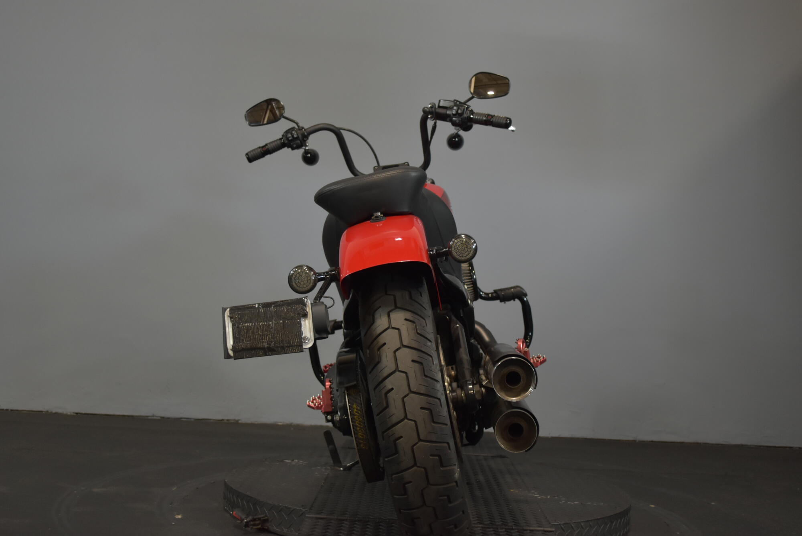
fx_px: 1003
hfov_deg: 43.6
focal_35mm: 45
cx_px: 401
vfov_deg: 29.9
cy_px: 268
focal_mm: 30
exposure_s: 1/30
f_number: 4.5
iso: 800
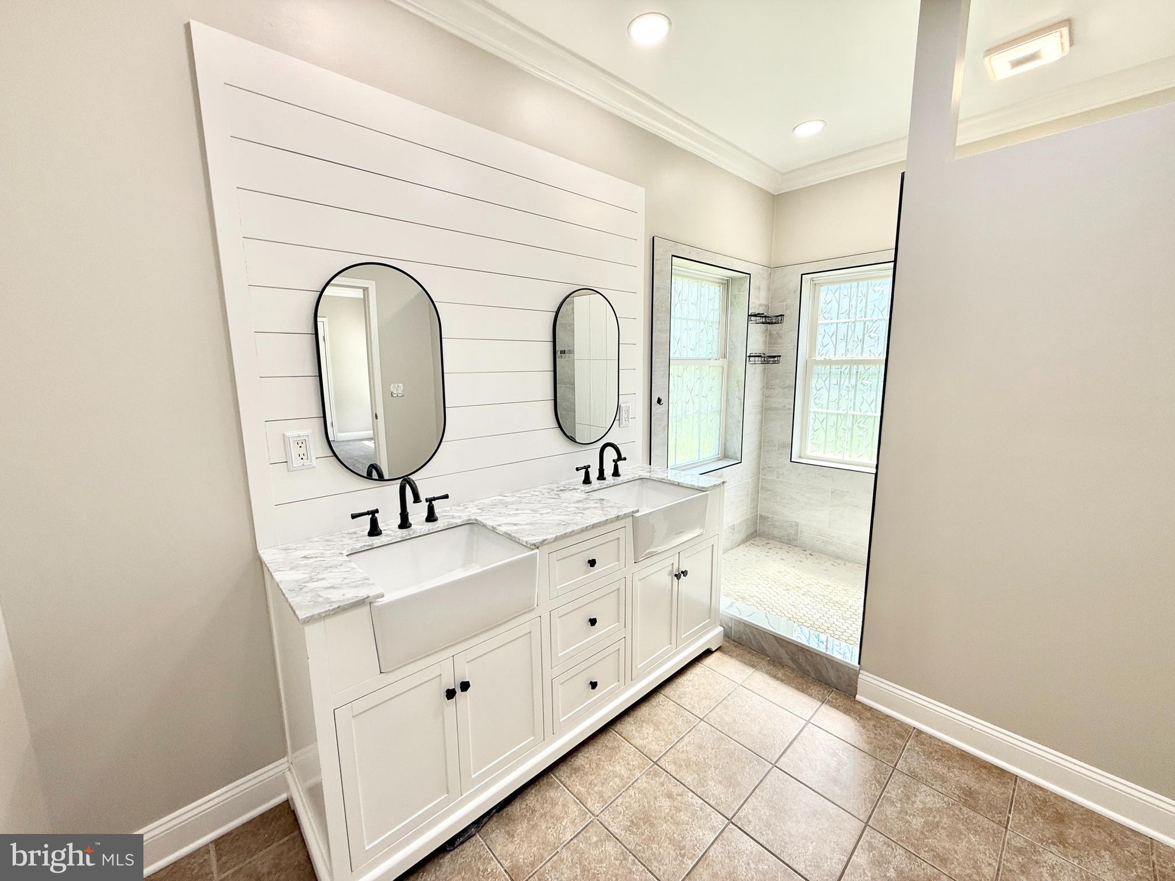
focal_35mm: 14
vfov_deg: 85.7
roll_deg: +0.5
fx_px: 475
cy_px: 440
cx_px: 588
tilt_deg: -8.8
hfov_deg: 102.1
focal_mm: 2.22
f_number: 2.2
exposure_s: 1/141
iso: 50
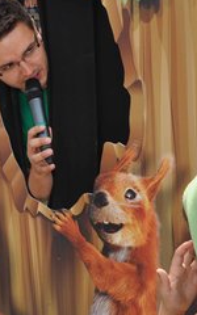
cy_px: 147
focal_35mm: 91
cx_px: -26
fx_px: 782
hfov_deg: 14.0
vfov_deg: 22.8
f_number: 13
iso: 200
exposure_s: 1/200
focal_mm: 22
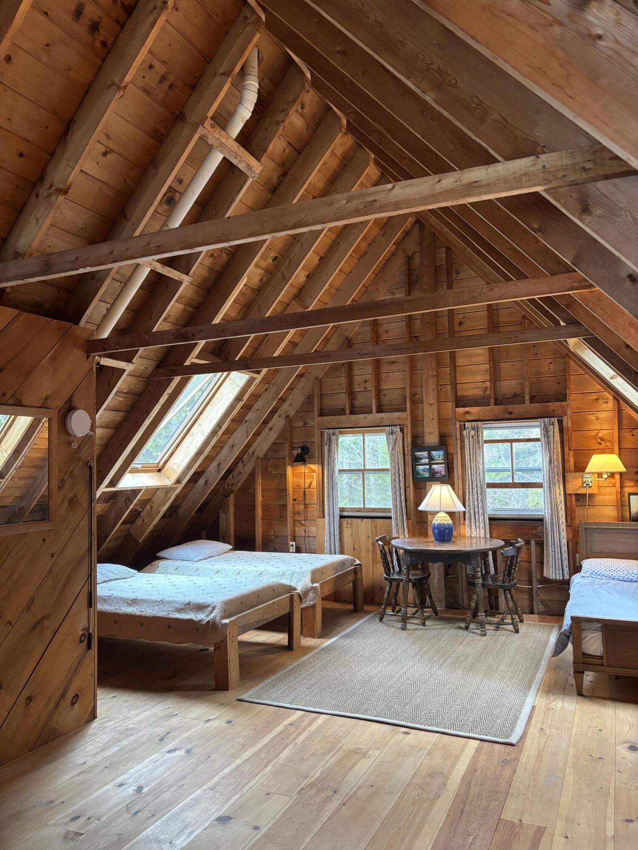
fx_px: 639
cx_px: 319
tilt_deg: +4.0
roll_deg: +1.8
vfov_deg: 67.3
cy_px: 425
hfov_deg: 53.1
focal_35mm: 26
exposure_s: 1/60
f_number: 1.6
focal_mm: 5.96
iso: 320
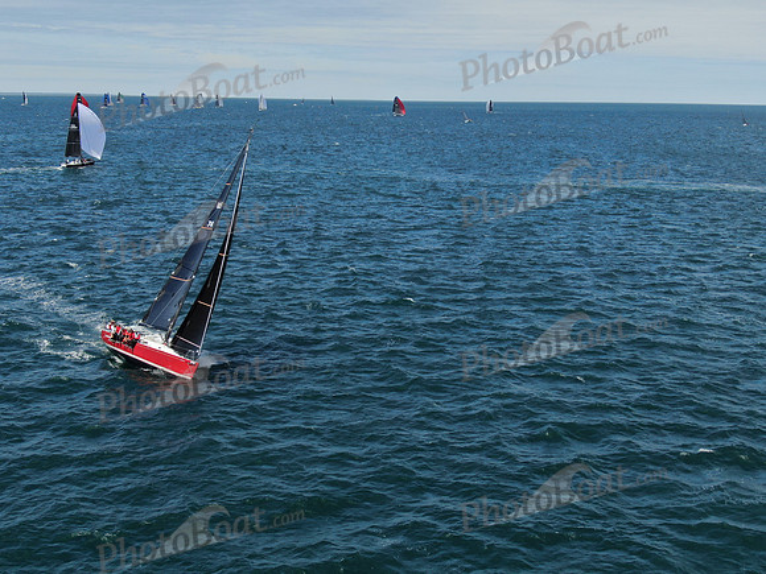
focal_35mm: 48
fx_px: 1062
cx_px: 383
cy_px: 287
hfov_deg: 39.7
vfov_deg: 30.3
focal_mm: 8.6
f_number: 3.8
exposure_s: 1/1000
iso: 100
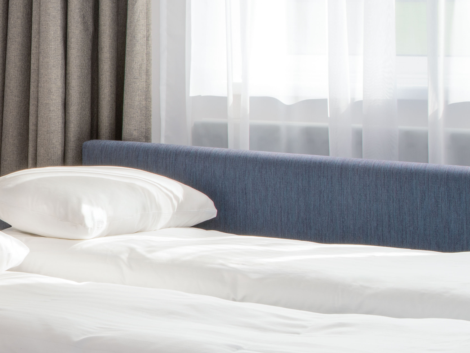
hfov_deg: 17.5
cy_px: 271
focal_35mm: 105
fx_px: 1426
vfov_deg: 14.0
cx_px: -143
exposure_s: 1/10
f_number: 16
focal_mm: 40
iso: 125
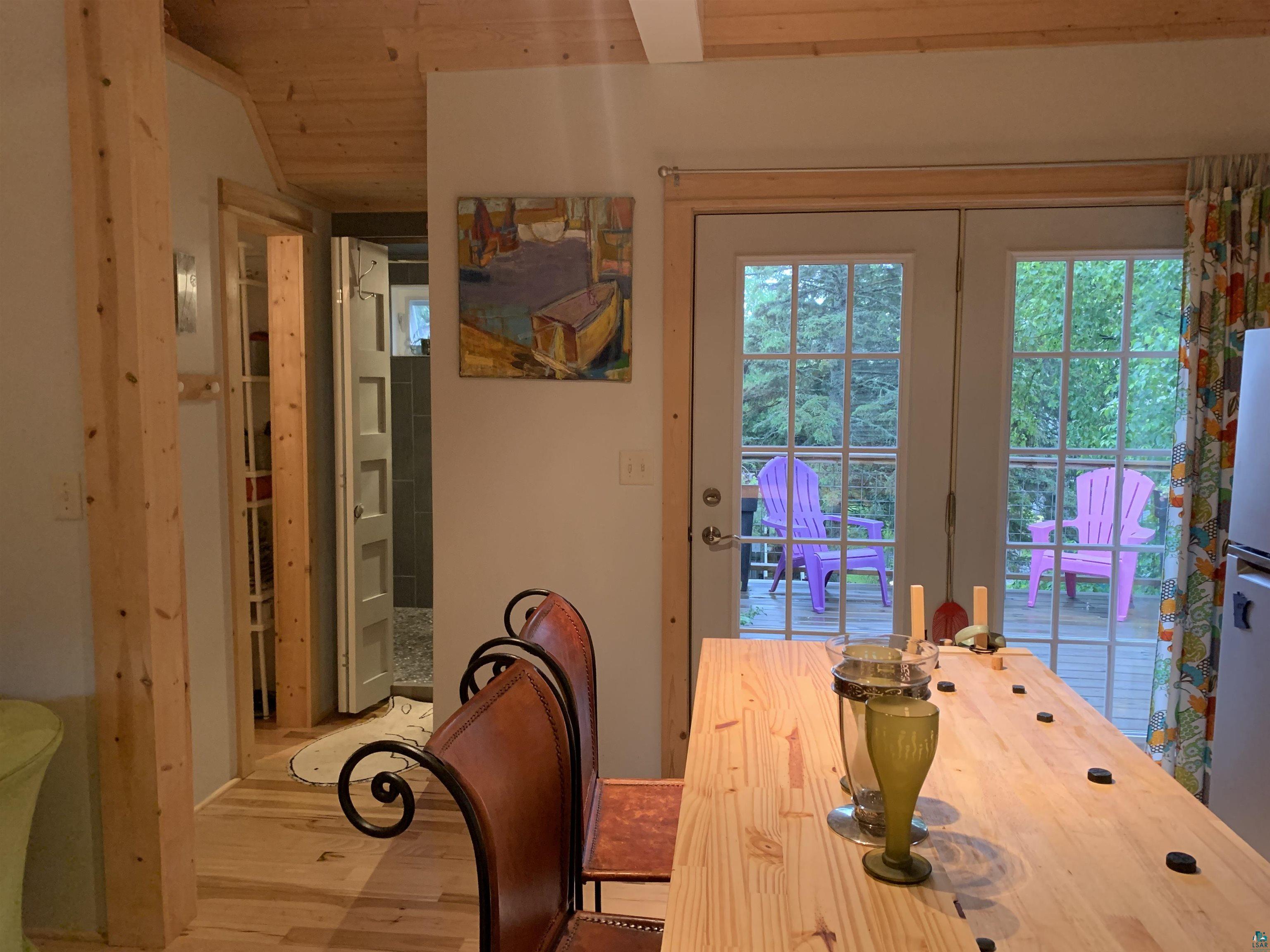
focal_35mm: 26
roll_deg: +0.6
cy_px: 476
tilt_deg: -5.8
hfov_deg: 67.3
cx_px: 635
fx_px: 954
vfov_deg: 53.1
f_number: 1.8
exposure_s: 1/40
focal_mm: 4.25
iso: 320
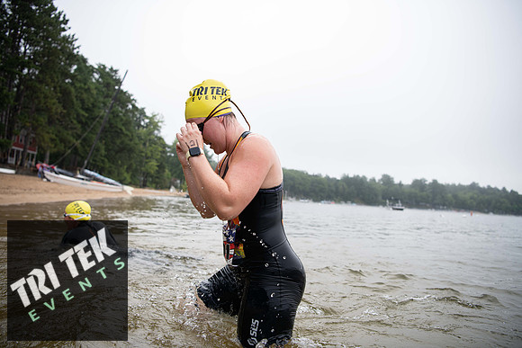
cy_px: 174
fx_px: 406
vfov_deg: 46.4
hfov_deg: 65.5
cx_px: 261
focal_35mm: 28
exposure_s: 1/800
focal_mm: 28
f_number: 3.2
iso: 320
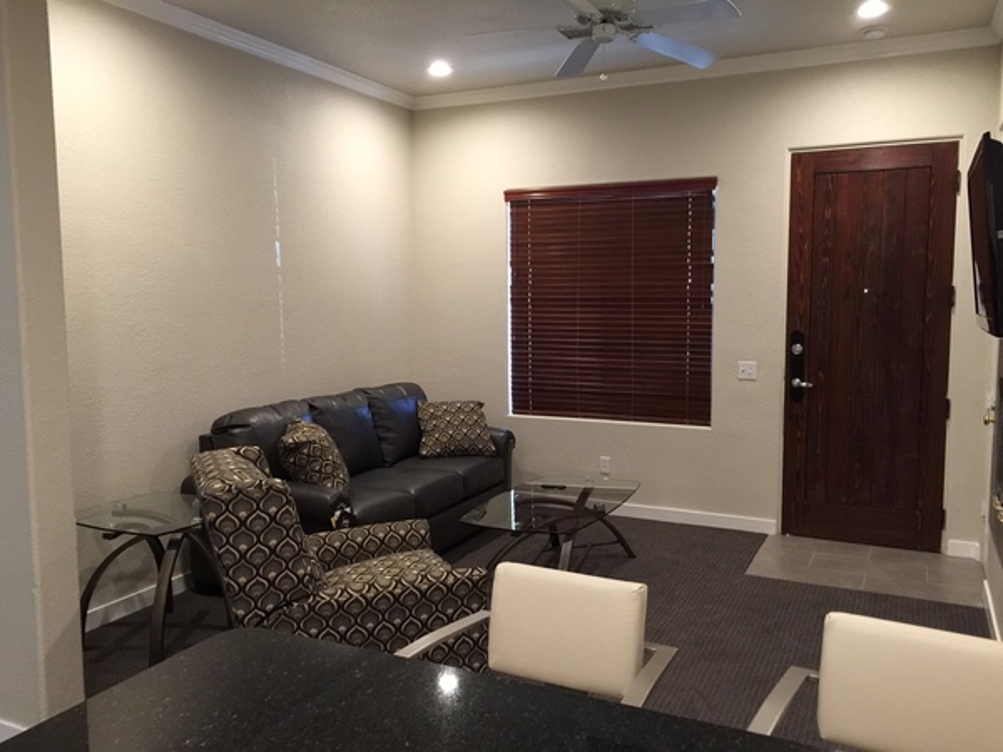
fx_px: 840
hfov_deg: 61.7
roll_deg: +0.2
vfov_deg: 48.2
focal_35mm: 29
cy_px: 376
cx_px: 502
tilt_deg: -4.0
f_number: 2.2
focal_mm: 4.15
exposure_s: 1/15
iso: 100
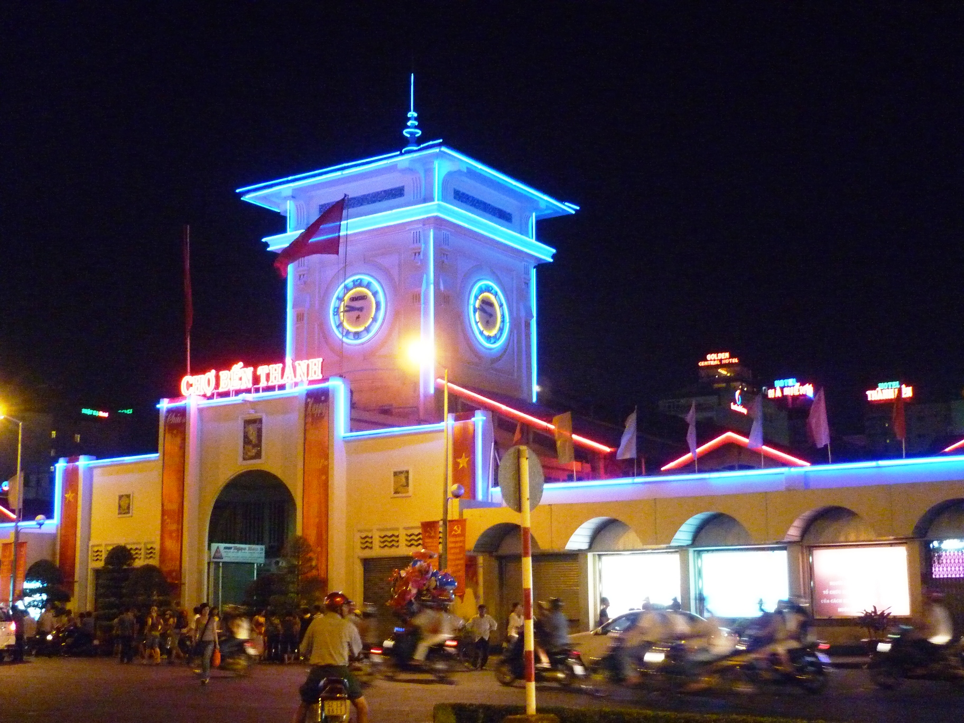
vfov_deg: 32.2
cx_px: 482
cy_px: 362
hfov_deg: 42.1
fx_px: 1253
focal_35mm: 45
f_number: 3.1
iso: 800
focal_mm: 7.4
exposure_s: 1/25
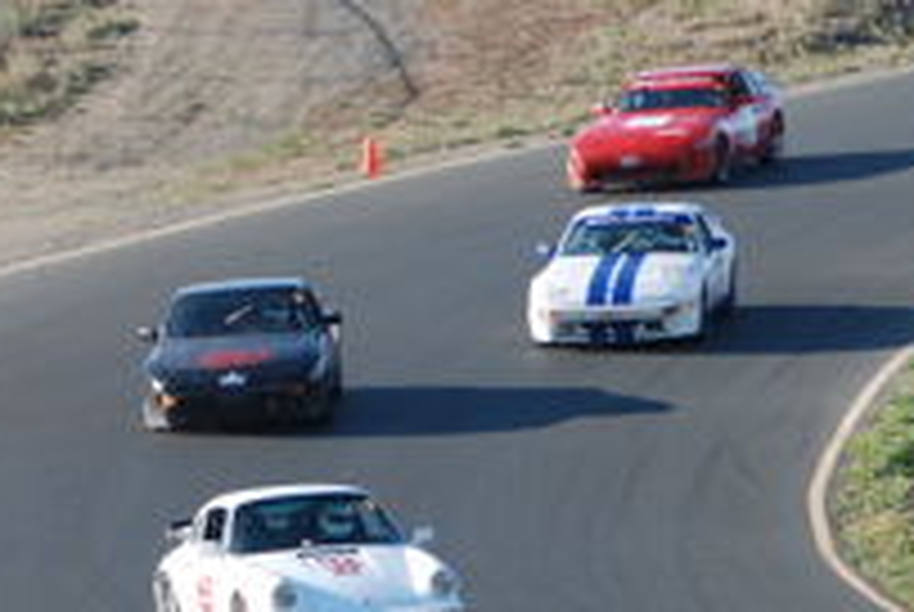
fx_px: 11405
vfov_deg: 3.1
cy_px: 495
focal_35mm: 449
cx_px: 763
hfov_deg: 4.6
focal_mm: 95
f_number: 5.3
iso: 200
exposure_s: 1/500
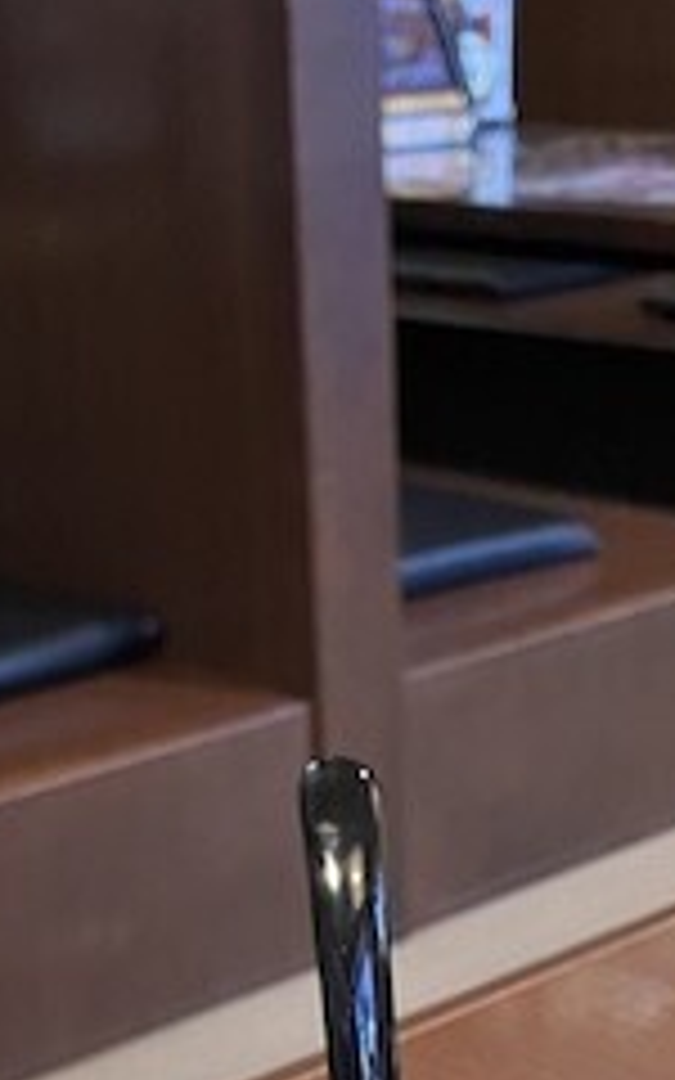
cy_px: 1197
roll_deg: +0.1
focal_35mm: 79
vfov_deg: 24.4
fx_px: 2325
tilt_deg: -27.3
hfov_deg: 16.5
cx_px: 454
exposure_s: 1/60
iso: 200
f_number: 1.8
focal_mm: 3.99
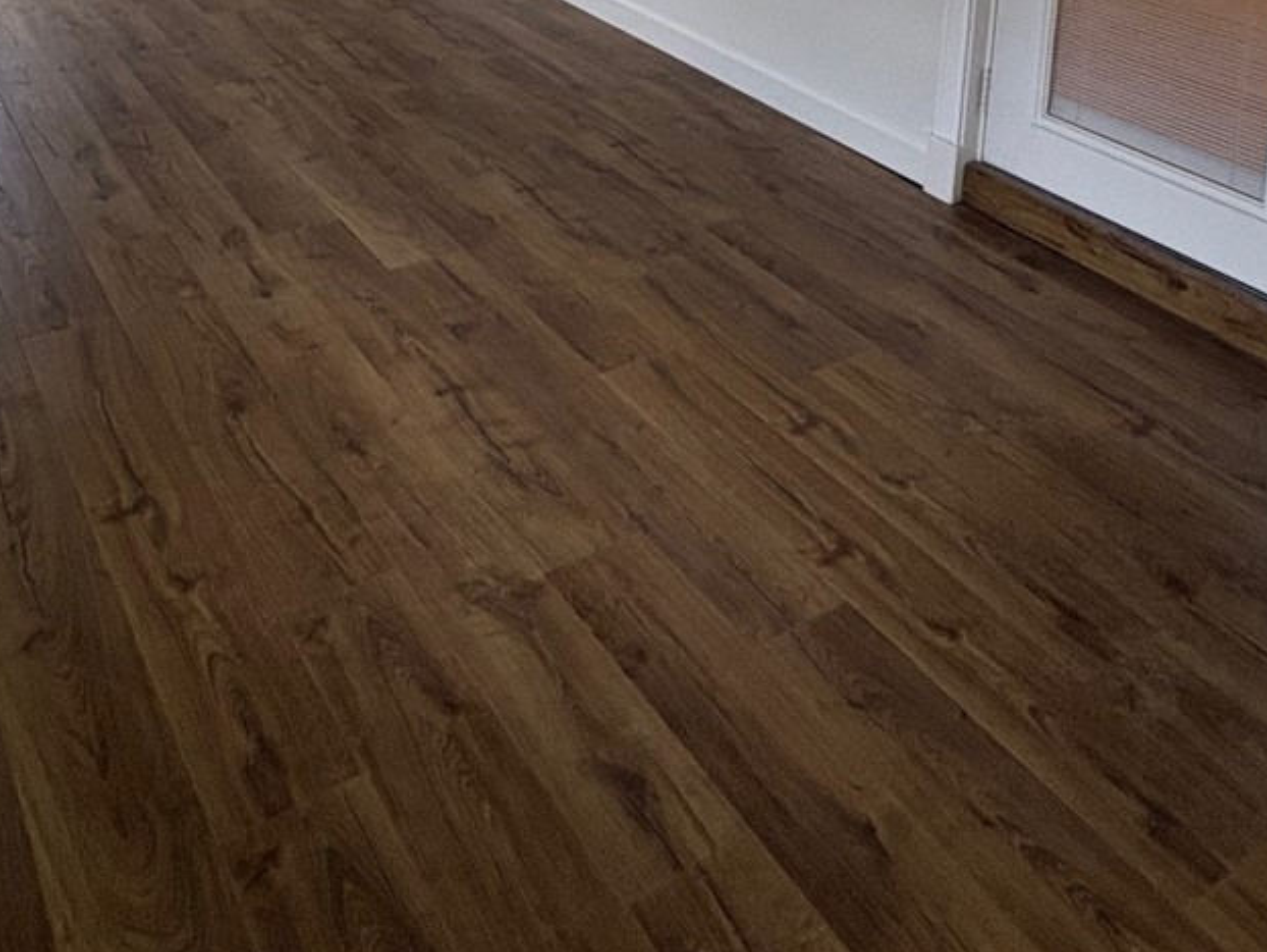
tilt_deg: -4.9
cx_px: 540
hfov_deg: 51.2
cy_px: -263
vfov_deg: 31.4
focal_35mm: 36
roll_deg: -3.7
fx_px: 1318
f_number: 2.2
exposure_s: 1/60
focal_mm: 2.22
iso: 250
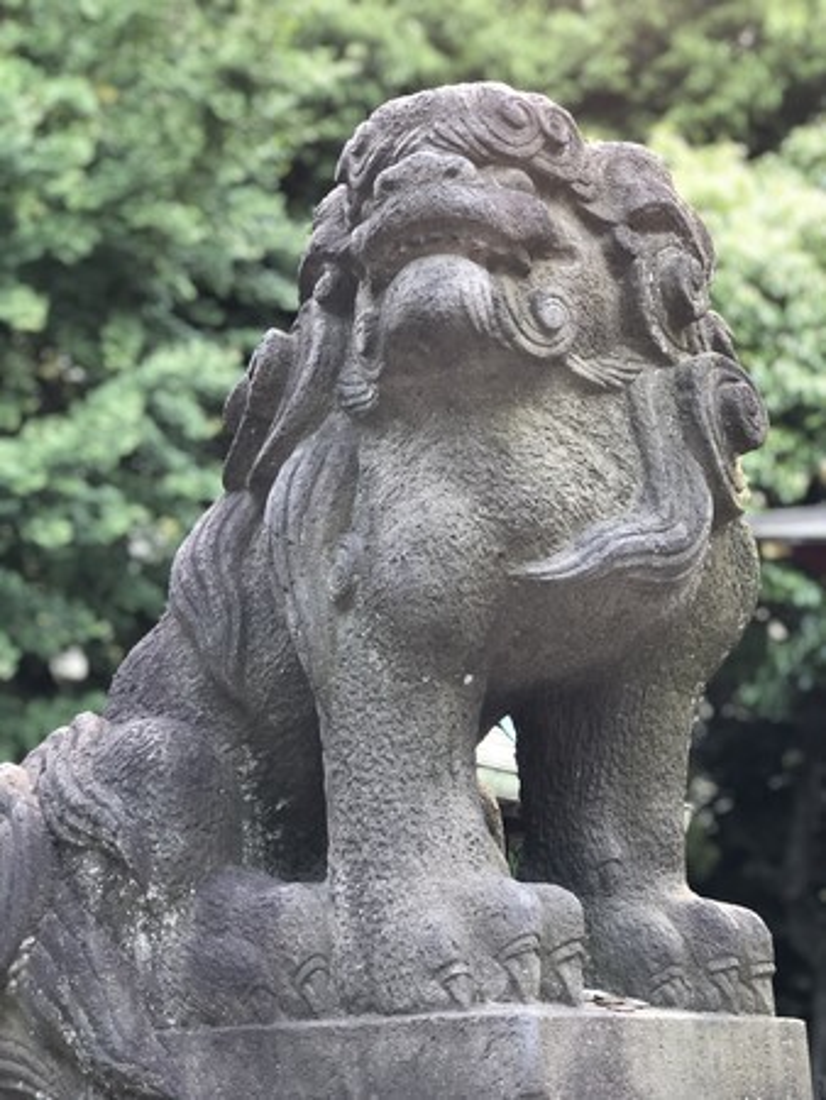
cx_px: 413
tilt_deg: +16.6
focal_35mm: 57
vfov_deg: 33.8
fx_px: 1812
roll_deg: +0.4
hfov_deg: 25.7
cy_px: 550
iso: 64
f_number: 2.8
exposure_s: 1/30
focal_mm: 6.6
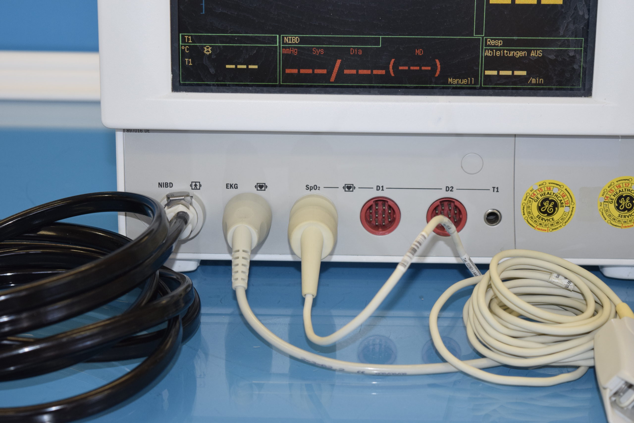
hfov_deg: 24.6
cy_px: 212
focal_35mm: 82
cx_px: 317
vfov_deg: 16.6
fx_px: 1453
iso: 1000
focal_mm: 55
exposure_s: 1/90
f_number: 5.6
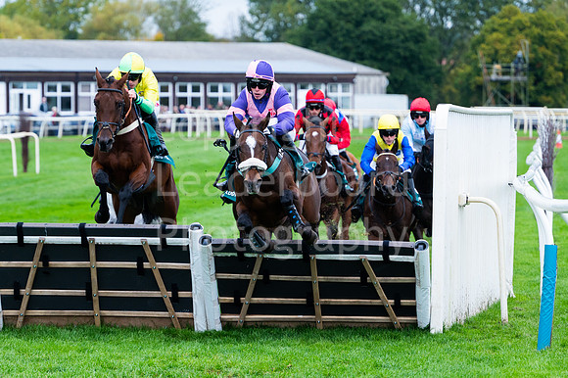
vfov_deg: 7.4
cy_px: 212
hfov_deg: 11.1
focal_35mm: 186
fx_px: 2930
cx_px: 258
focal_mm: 155
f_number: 4
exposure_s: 1/1000
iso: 1000
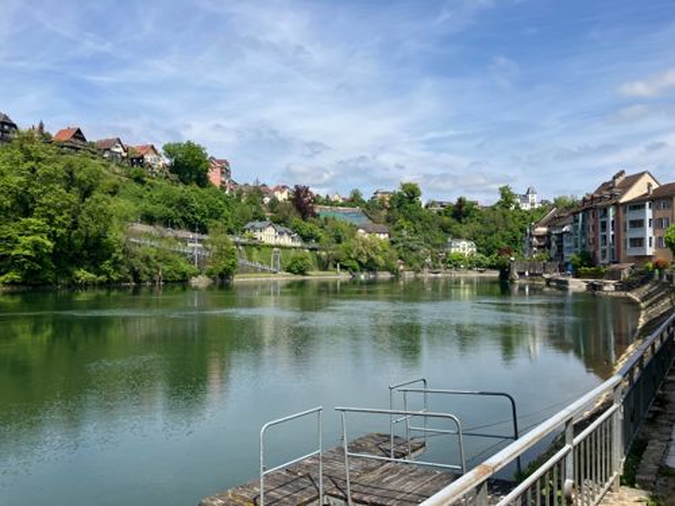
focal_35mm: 28
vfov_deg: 49.7
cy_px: 253
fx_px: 546
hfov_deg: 63.4
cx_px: 338
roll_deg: +0.6
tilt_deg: -0.7
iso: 32
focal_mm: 3.99
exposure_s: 1/2208
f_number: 1.8
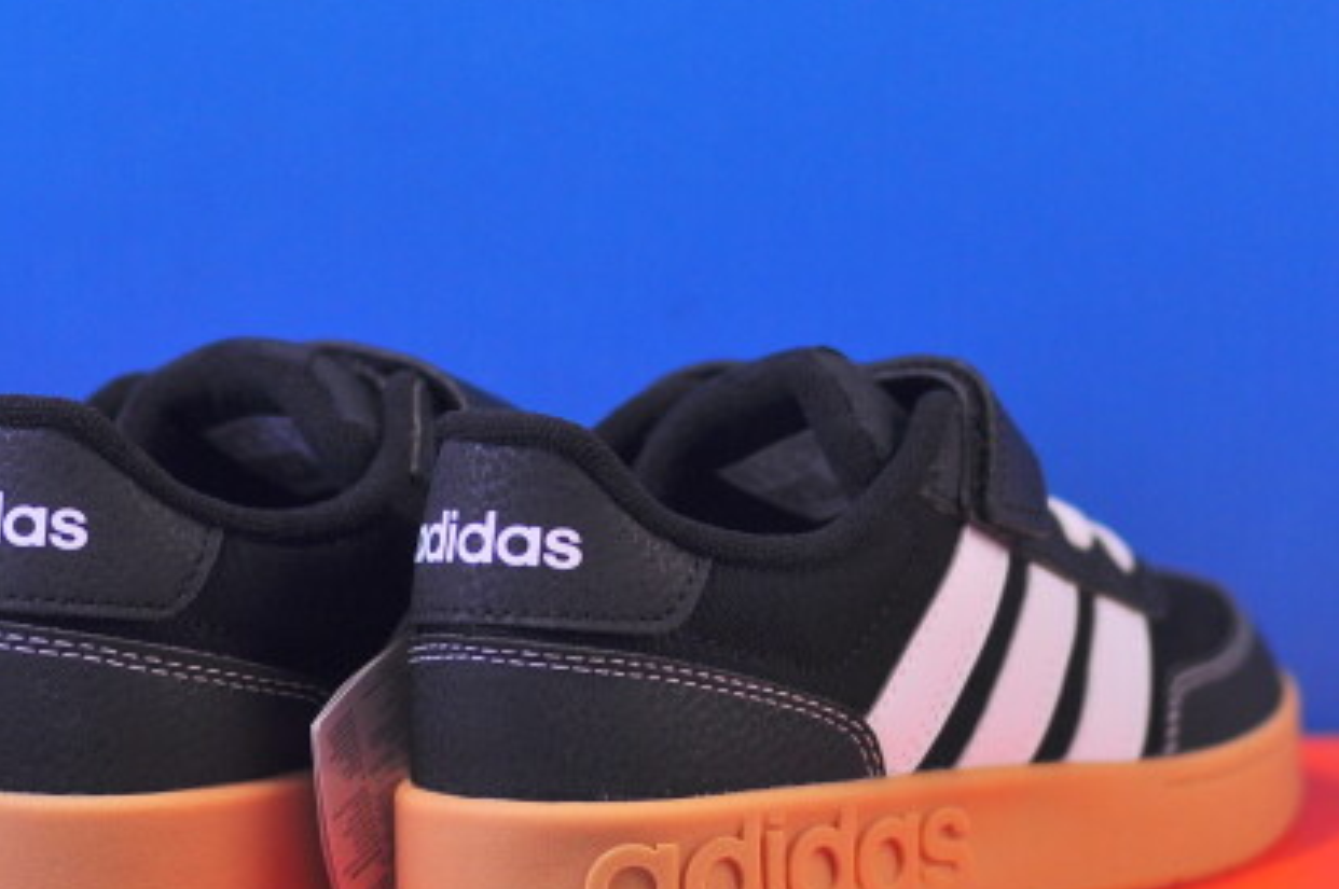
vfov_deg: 9.4
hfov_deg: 14.2
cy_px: 293
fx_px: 5387
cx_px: 563
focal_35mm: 145
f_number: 2.5
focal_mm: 50
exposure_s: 1/320
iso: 250
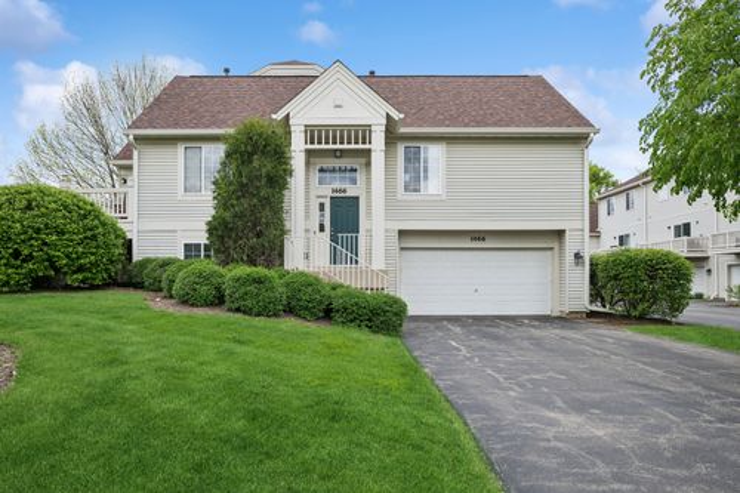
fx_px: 452
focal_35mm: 22
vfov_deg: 57.2
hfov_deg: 78.6
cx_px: 370
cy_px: 246
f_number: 8
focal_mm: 22
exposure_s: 1/500
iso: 400
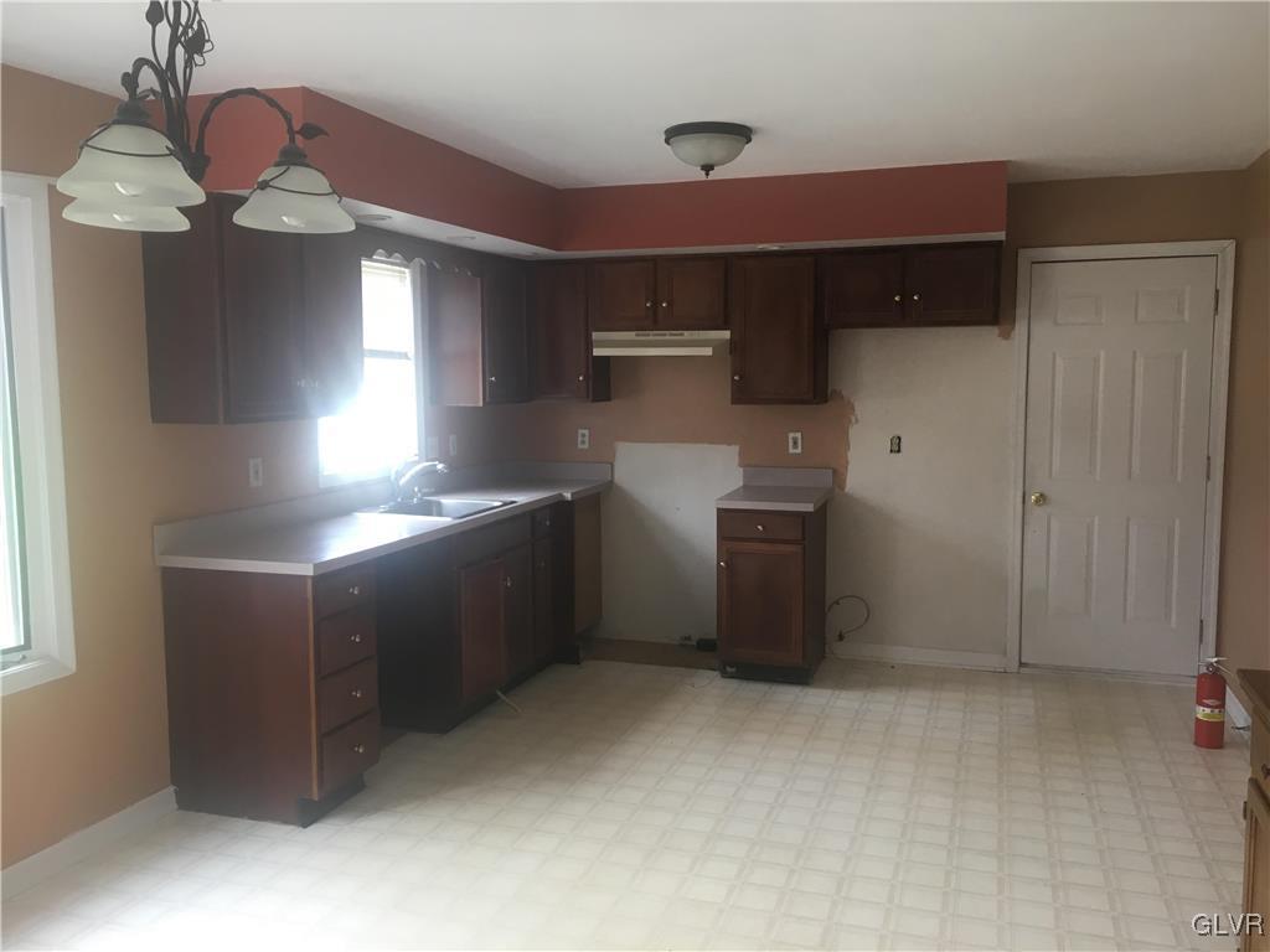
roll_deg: -0.6
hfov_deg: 61.7
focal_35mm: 29
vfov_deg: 48.2
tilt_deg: -5.0
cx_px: 635
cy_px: 476
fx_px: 1064
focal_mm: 4.15
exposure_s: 1/33
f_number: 2.2
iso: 32
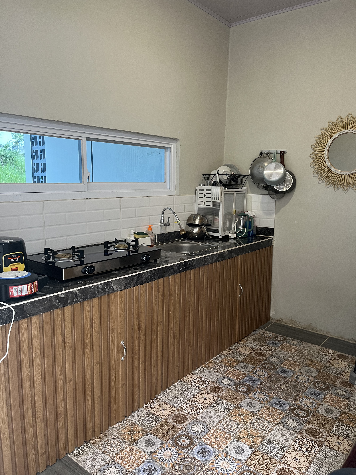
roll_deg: -0.4
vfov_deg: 67.3
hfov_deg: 53.1
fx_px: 357
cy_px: 238
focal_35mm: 26
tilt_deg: -9.7
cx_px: 178
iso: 125
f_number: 1.6
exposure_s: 1/60
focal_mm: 5.1
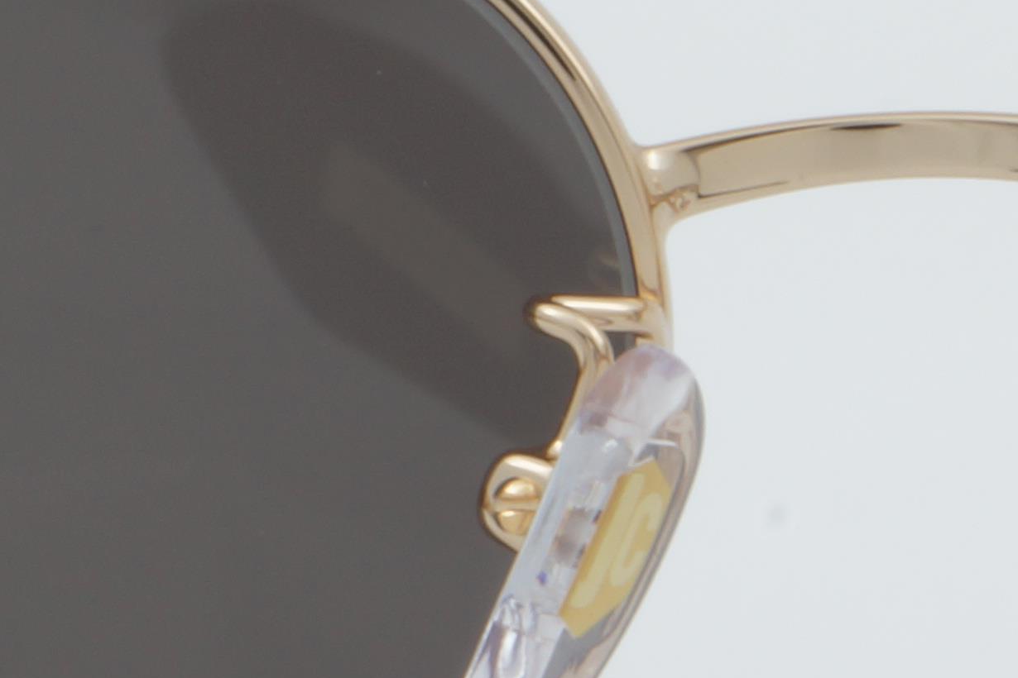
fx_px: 11379
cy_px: 384
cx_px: 933
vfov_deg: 3.4
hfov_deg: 5.1
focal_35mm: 402
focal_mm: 55
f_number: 32
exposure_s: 1/3
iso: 100
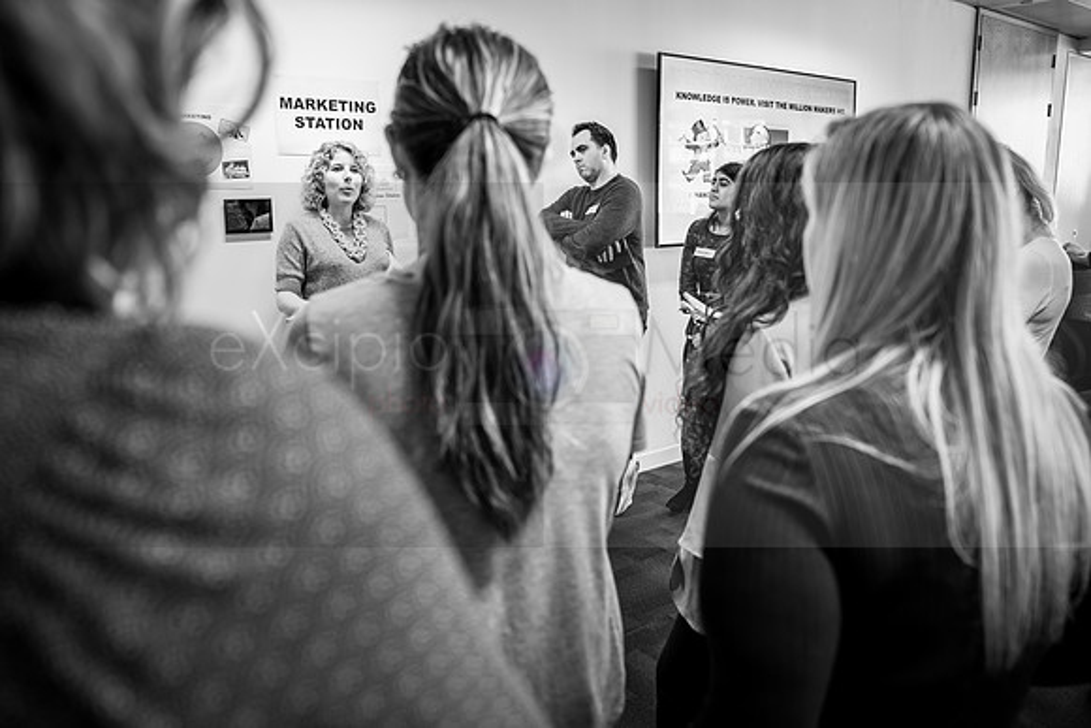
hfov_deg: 68.0
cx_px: 602
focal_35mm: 27
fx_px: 806
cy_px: 357
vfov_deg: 48.6
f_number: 2.8
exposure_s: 1/30
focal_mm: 24
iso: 200
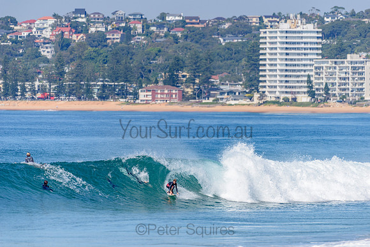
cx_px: 185
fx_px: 5140
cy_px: 124
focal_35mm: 500
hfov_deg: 4.1
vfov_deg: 2.8
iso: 125
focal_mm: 500
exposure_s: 1/2000
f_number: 5.6
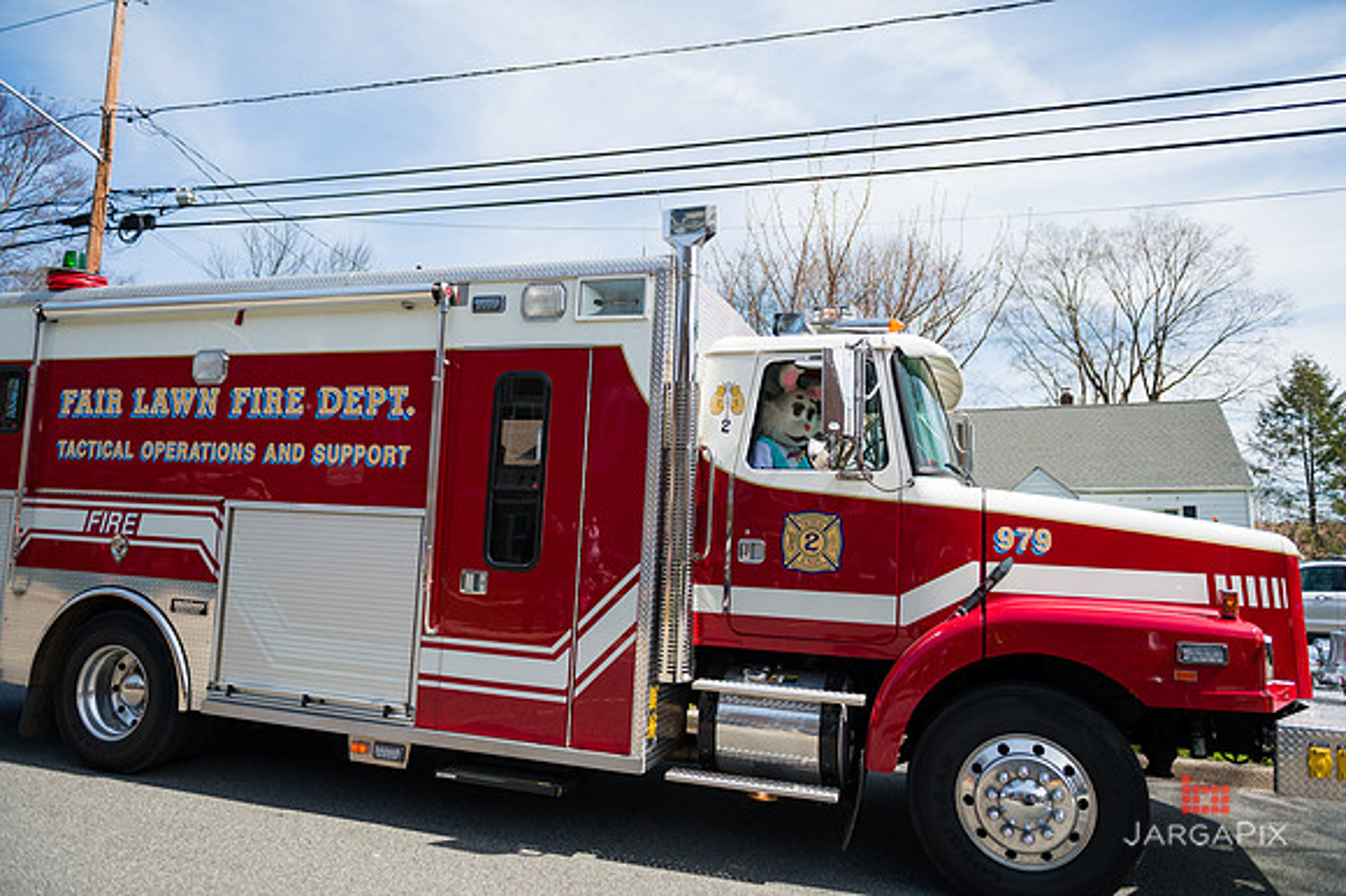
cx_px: 673
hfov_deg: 73.8
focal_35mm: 24
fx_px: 897
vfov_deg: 53.1
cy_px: 448
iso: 200
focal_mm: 24
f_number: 4
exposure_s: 1/3200
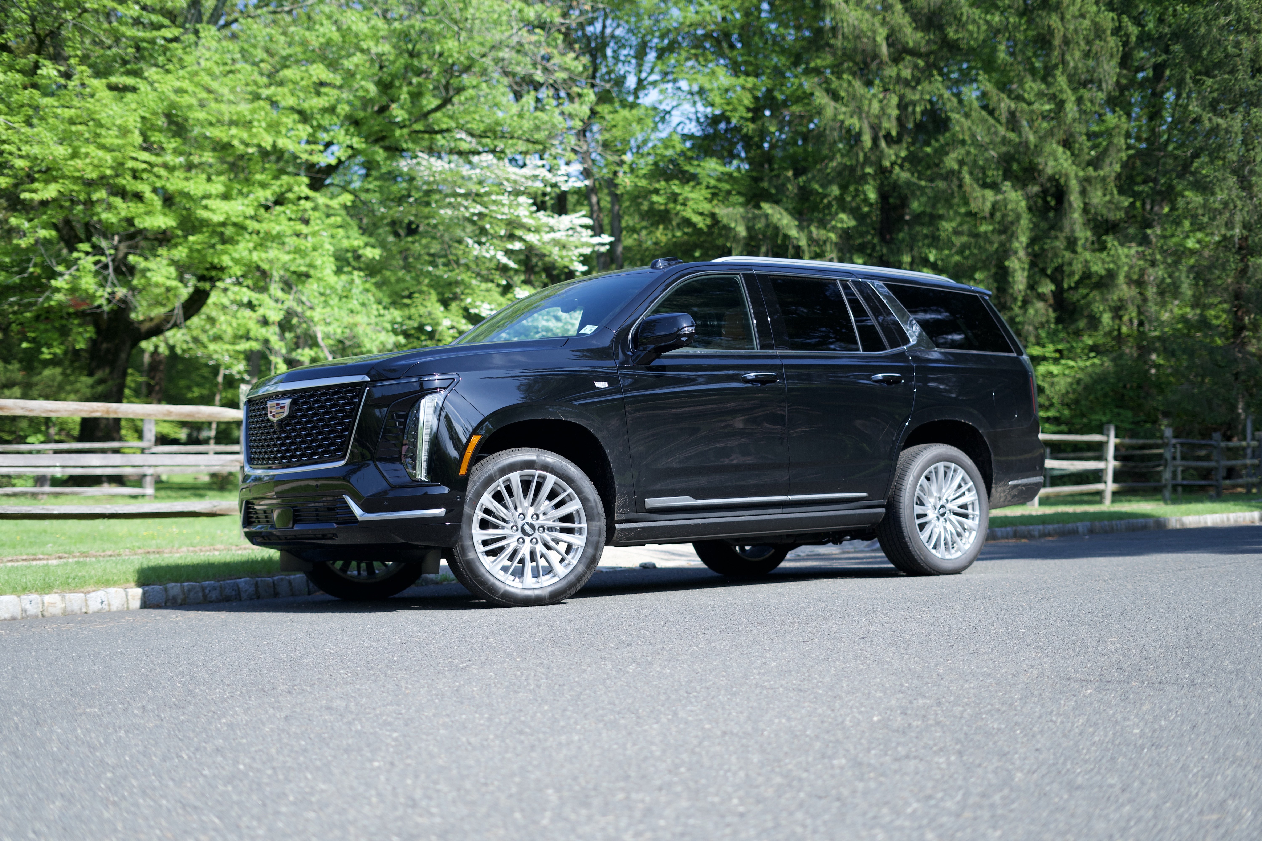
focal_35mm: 50
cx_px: 631
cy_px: 420
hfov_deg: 39.6
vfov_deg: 27.0
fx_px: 1753
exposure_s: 1/6400
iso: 400
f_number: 2.2
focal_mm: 50
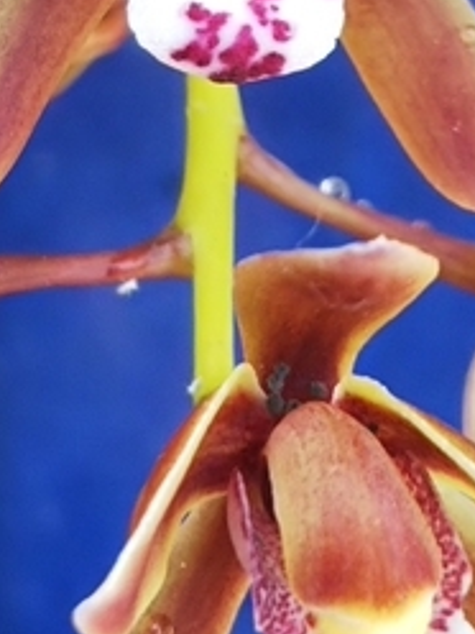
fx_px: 2653
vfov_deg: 13.5
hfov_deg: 10.2
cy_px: 87
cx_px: 222
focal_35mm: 145
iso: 32
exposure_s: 1/120
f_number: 2.2
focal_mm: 4
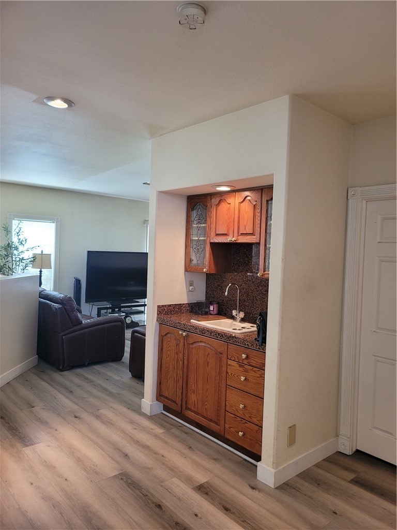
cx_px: 198
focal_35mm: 26
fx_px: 398
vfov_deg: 67.3
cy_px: 265
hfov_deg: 53.1
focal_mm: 5.4
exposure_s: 1/60
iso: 200
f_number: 1.8
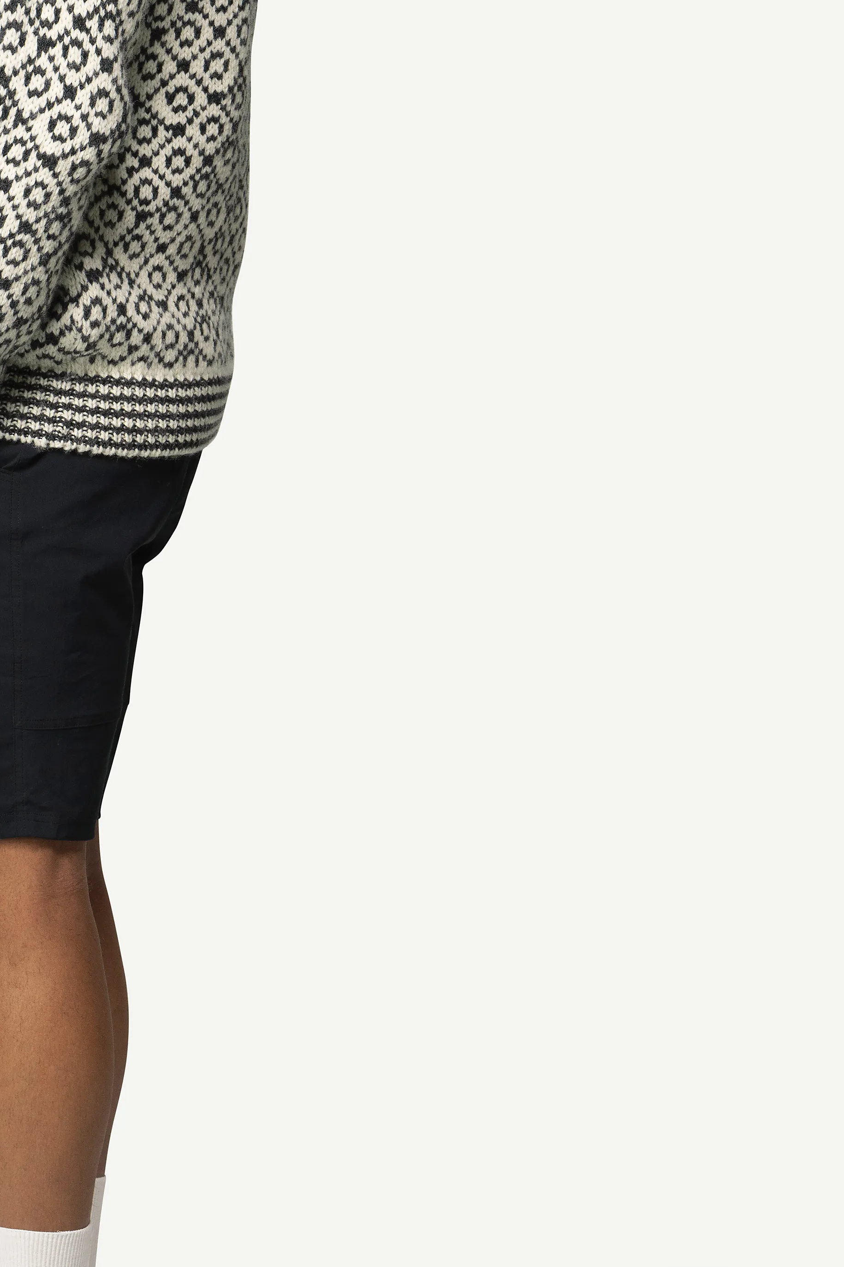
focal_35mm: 148
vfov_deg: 13.9
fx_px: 5204
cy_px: 455
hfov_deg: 9.2
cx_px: 51
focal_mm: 70
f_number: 5
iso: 500
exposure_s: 1/80
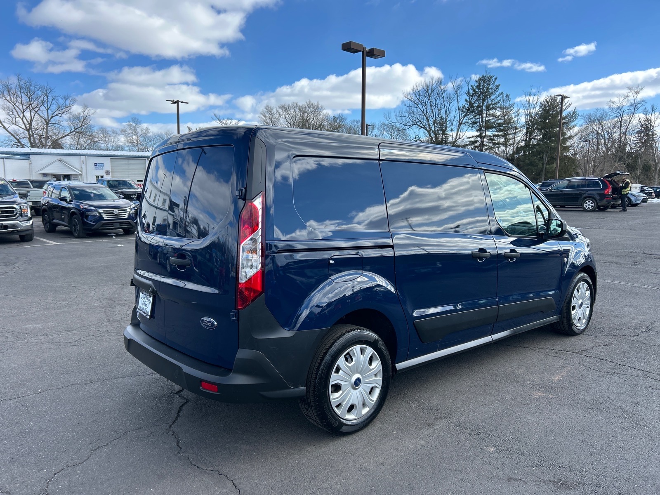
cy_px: 248
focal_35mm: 26
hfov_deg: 67.3
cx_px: 330
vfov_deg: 53.1
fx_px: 496
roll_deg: -1.2
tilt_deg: -7.7
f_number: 1.5
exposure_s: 1/2299
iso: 50
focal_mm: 5.7
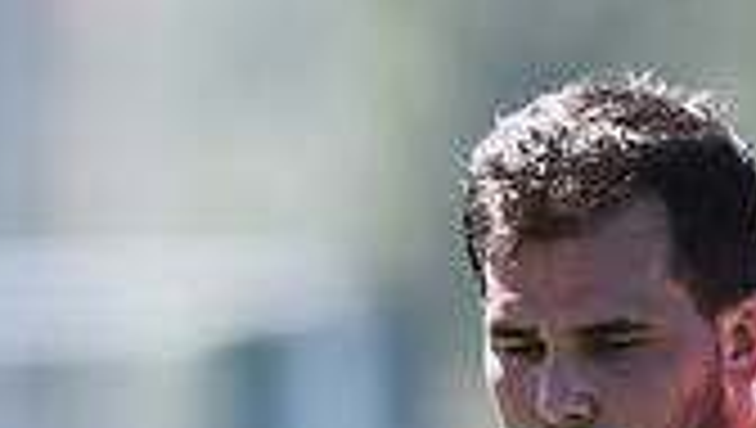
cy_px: 861
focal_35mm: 1626
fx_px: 32636
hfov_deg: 1.3
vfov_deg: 0.8
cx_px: 1035
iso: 250
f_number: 2.8
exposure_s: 1/1600
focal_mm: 300
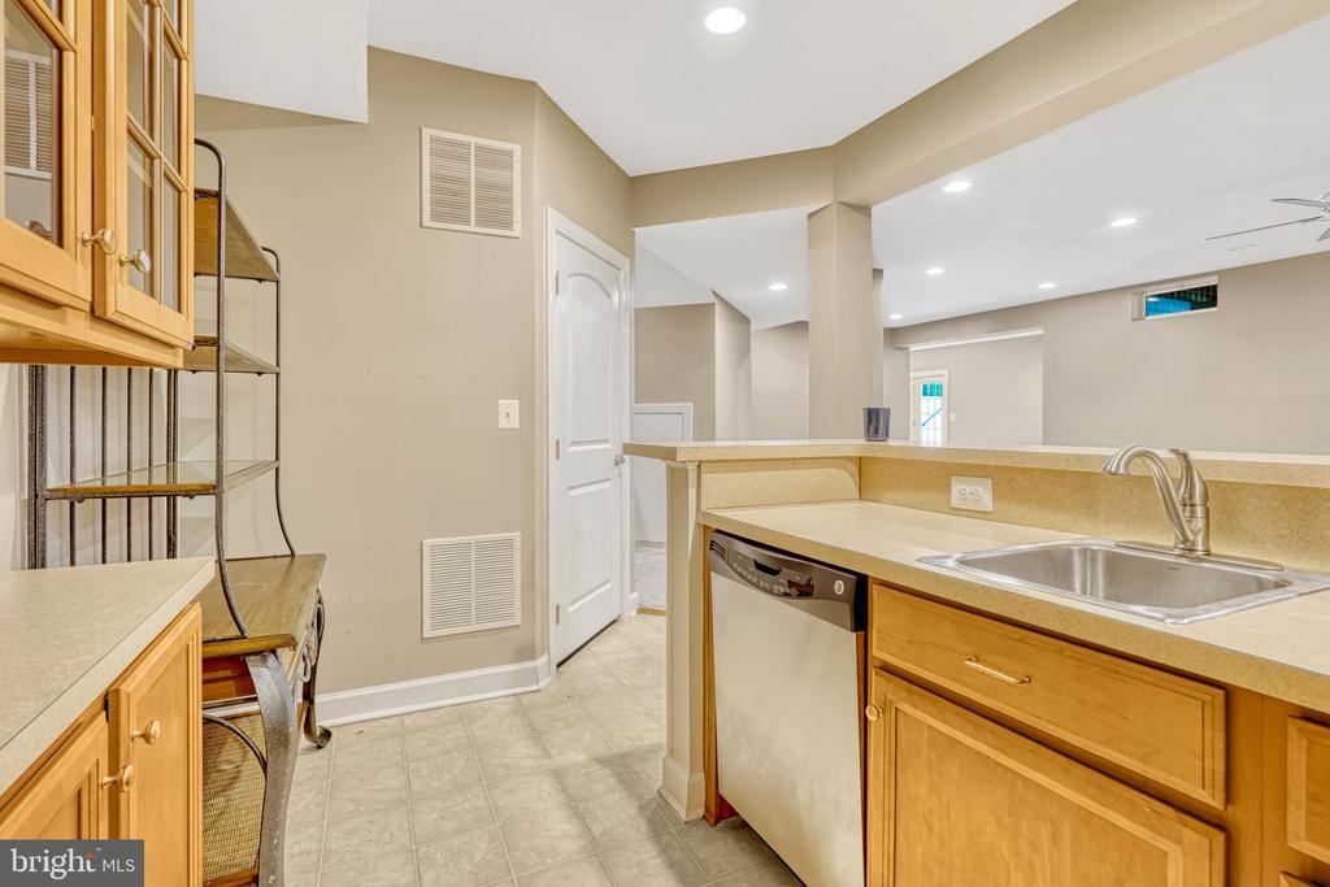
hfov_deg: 96.7
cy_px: 444
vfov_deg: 73.8
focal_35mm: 16
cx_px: 665
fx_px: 591
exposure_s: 1/50
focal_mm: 16
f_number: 8
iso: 1250
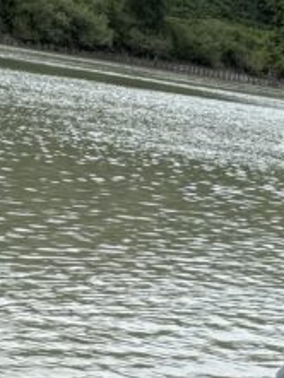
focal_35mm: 111
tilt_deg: -19.7
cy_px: 600
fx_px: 1213
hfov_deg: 11.9
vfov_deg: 15.9
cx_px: 577
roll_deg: -8.1
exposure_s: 1/3953
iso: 80
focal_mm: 6.76
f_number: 1.78
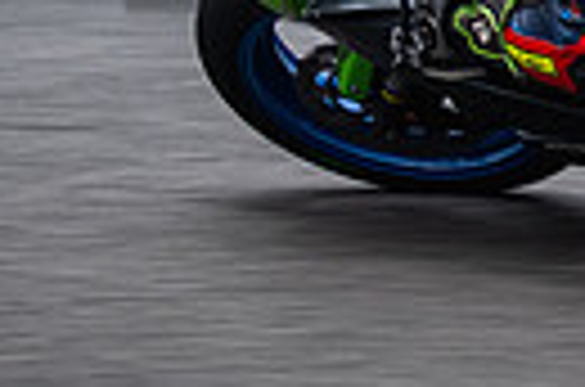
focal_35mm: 940
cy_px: -101
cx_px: 1071
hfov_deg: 2.2
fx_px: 15238
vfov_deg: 1.5
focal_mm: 140
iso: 160
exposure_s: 1/250
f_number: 4.5
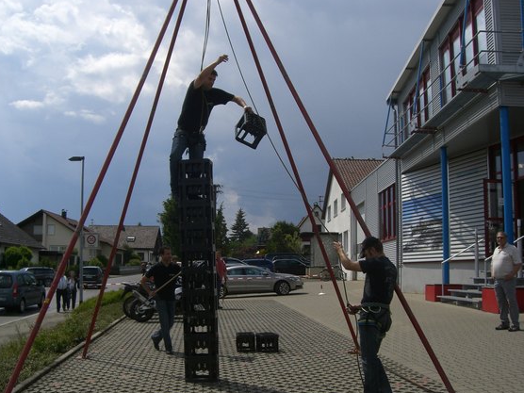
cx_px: 242
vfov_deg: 35.1
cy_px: 203
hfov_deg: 45.7
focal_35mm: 41
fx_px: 621
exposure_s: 1/1250
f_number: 4.3
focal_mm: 6.2
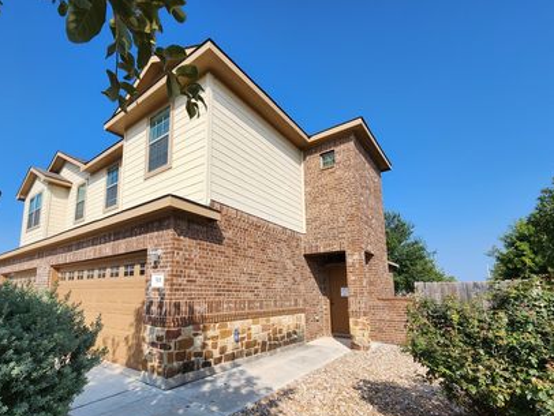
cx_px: 224
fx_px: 256
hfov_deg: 93.3
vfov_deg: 77.1
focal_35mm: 16
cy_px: 253
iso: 50
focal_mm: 2.2
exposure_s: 1/1799
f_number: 2.2
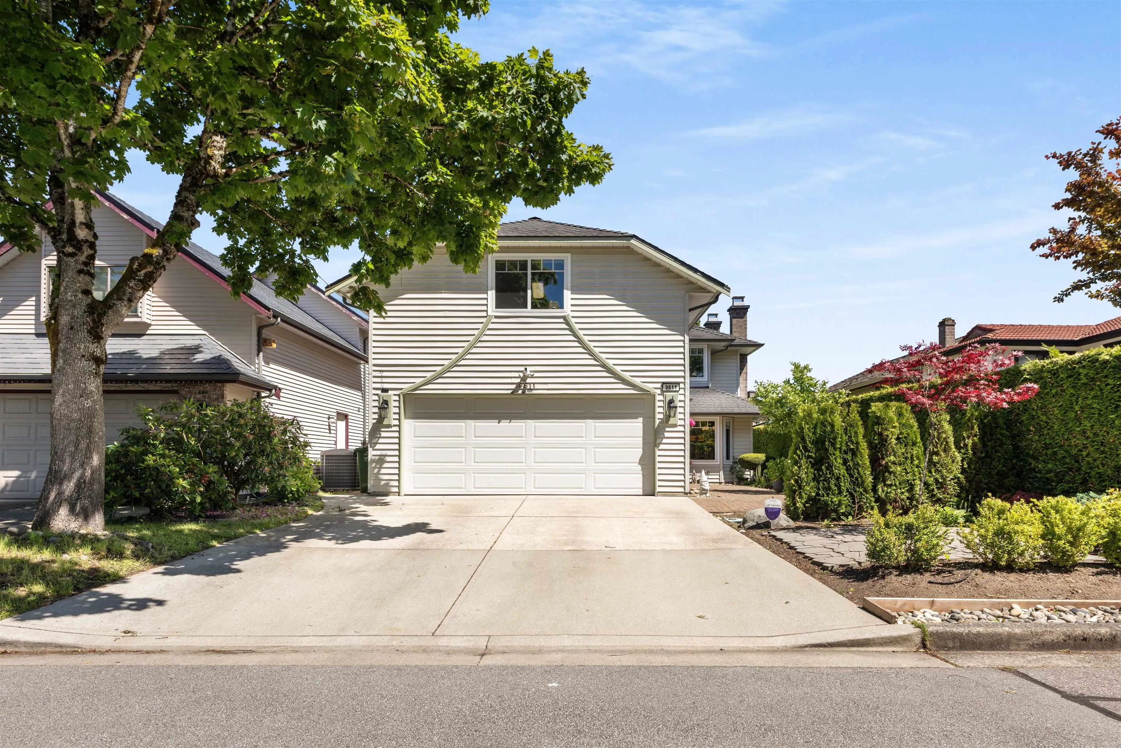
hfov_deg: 84.0
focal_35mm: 20
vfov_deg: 62.0
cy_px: 374
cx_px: 560
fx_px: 623
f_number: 8
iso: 100
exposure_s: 1/100
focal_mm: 20
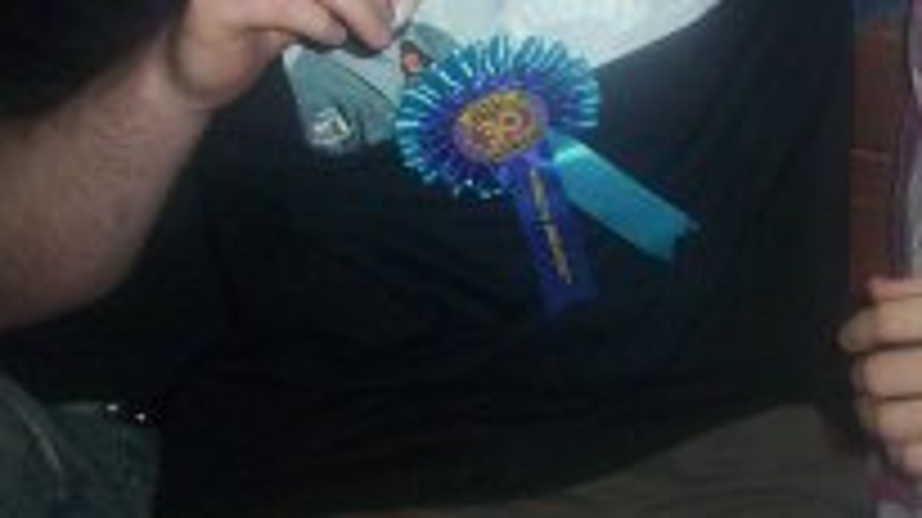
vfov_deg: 14.7
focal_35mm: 81
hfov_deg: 25.5
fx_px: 1979
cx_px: 814
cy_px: 27
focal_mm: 4.99
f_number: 4.5
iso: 140
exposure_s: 1/60
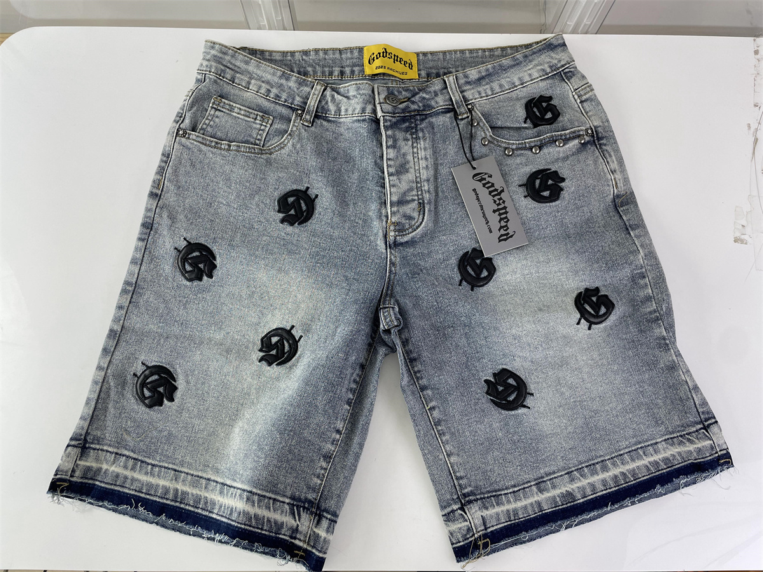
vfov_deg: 53.1
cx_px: 382
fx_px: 573
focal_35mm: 26
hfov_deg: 67.3
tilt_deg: -77.1
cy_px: 286
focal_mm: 4.2
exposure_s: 1/156
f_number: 1.6
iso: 32
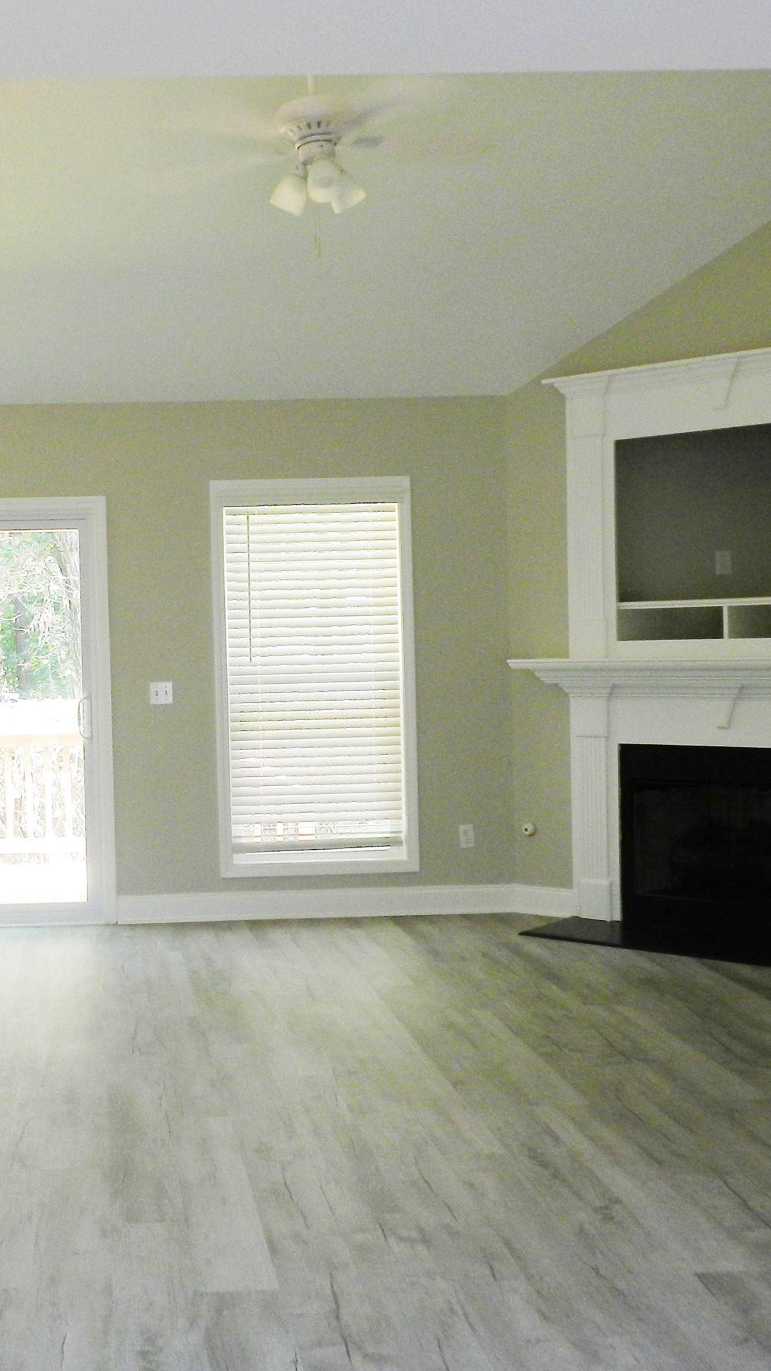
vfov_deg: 49.4
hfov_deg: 28.4
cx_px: 158
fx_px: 1490
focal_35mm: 41
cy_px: 691
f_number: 3.5
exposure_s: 1/40
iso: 160
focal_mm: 4.5
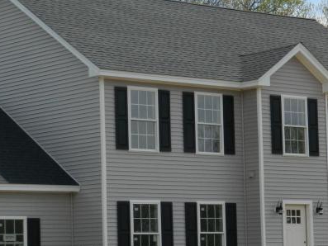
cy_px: 170
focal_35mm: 147
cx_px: 85
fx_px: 1393
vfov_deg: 10.1
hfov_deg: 13.4
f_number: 10.7
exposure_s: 1/160
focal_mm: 10.2
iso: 110
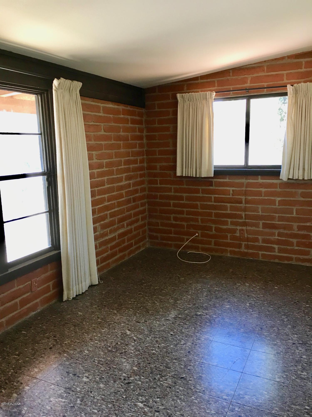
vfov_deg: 61.7
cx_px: 156
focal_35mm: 29
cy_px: 208
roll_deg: +1.8
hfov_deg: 48.2
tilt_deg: -11.1
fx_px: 349
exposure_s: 1/30
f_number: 2.2
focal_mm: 4.15
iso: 40
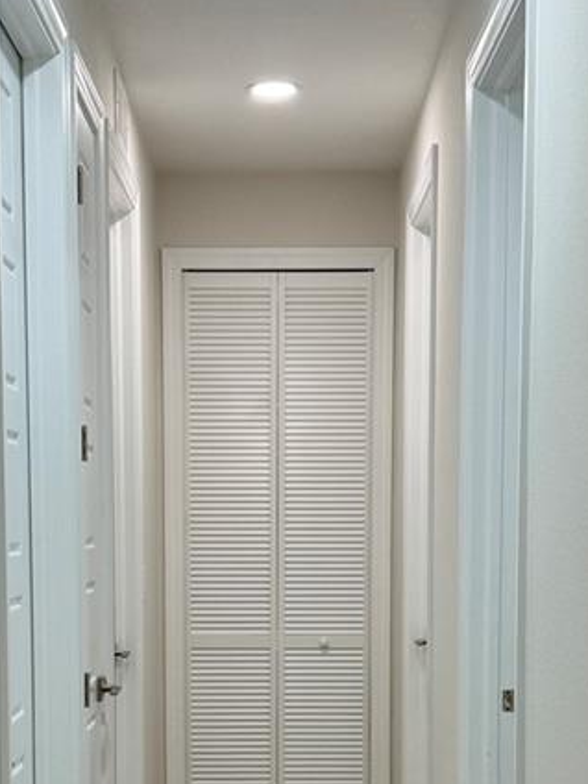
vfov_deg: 27.9
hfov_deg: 21.6
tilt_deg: -4.2
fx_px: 1540
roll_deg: +0.6
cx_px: 263
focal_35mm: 68
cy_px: 651
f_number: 1.78
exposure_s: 1/120
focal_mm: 6.76
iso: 125
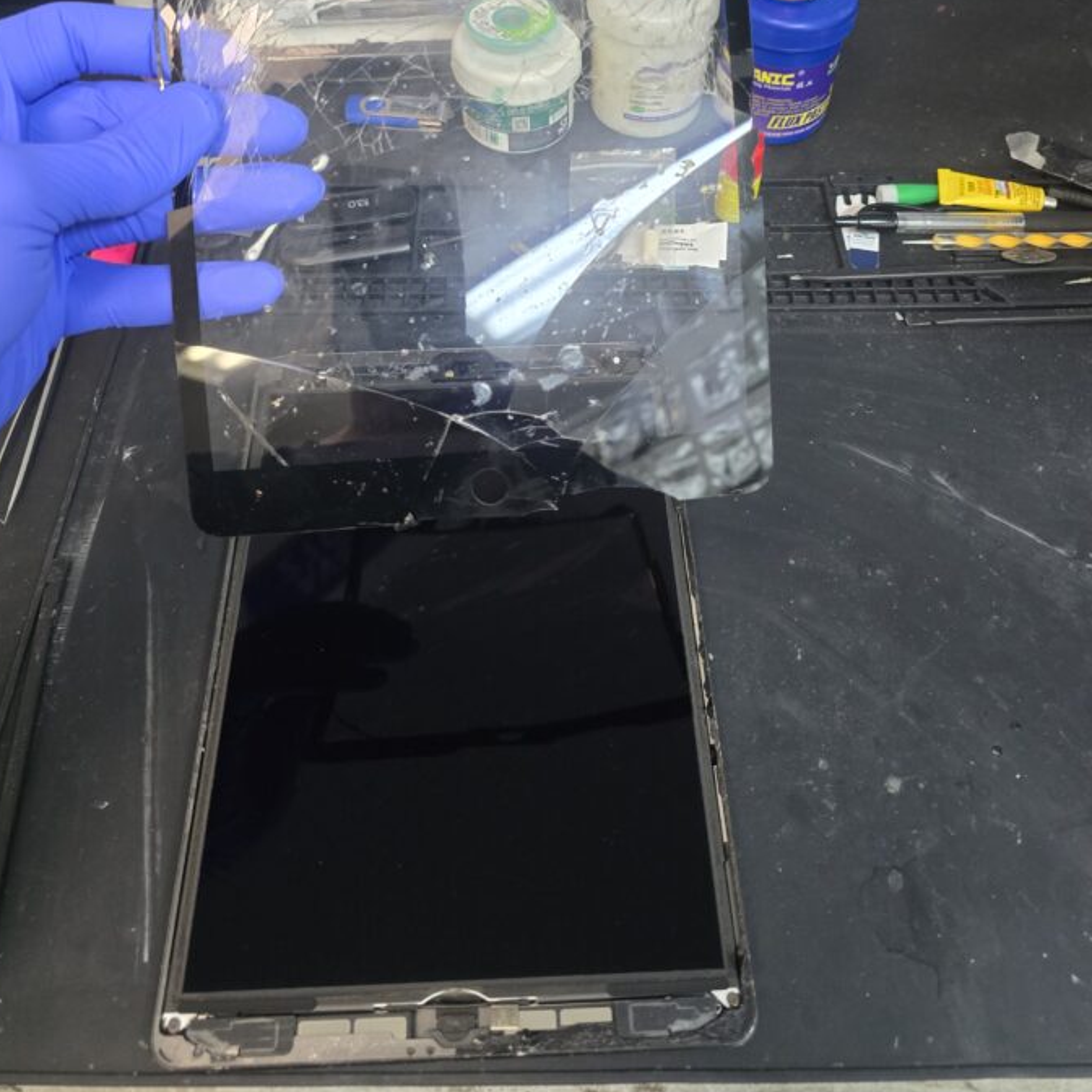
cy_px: 263
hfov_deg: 52.5
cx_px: 548
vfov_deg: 50.2
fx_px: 1106
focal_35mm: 31
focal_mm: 6.3
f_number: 1.7
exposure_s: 1/120
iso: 800
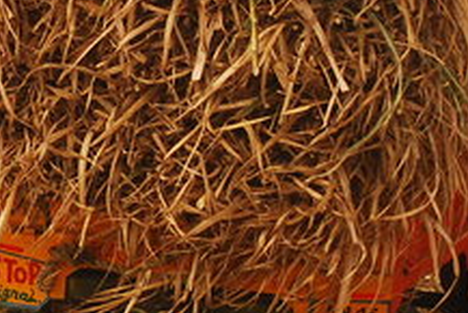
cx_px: -278
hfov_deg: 5.5
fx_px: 4787
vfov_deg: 3.7
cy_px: 66
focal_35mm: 368
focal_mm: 52
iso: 100
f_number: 8
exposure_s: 1/200
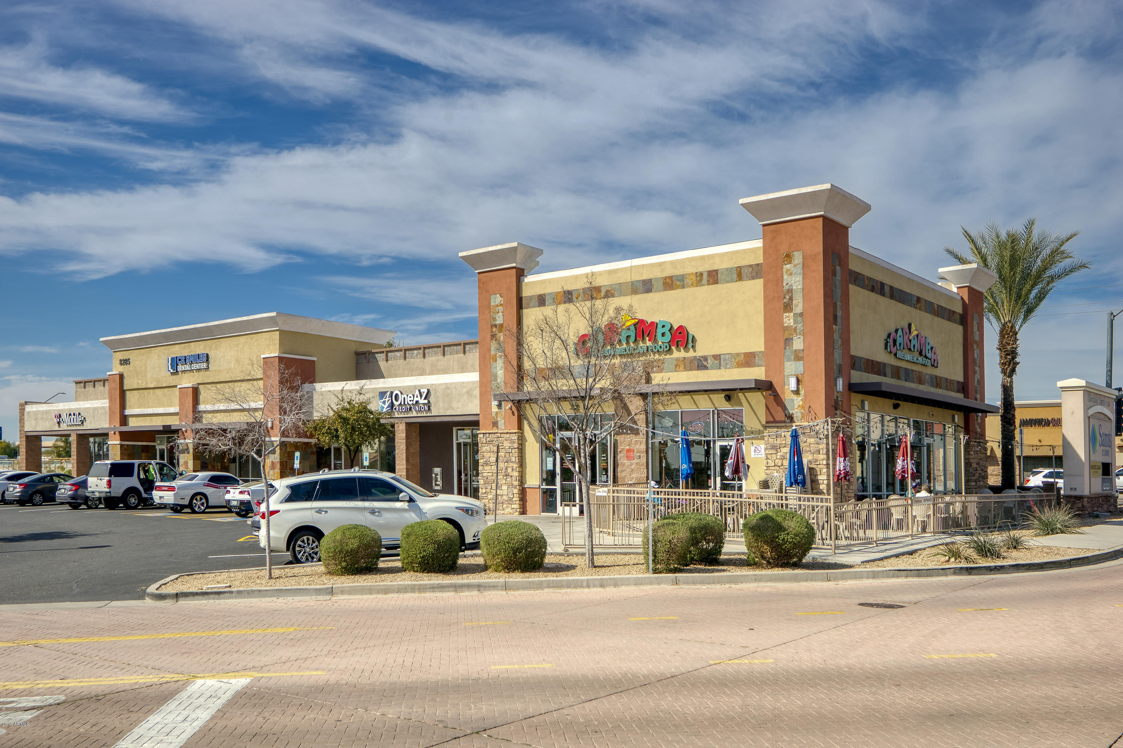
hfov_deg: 61.9
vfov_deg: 43.6
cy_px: 374
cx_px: 562
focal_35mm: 30
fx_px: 936
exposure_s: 1/200
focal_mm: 30
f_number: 10
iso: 100
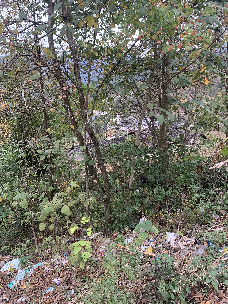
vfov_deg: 67.3
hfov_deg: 53.1
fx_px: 228
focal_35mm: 26
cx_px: 114
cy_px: 152
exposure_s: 1/121
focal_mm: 4.25
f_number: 1.8
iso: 50
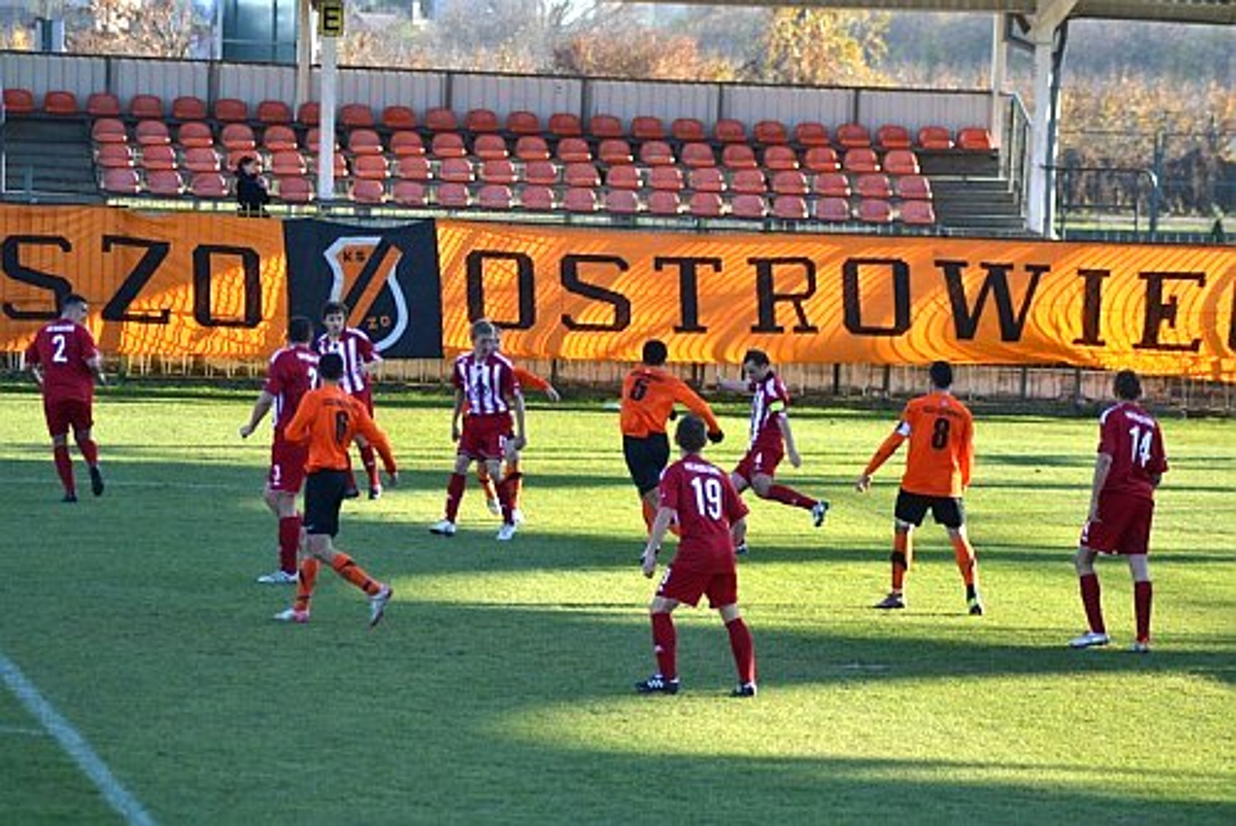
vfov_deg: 5.9
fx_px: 7987
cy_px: 413
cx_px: 618
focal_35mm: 232
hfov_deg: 8.8
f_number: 4.5
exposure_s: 1/800
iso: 400
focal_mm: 155
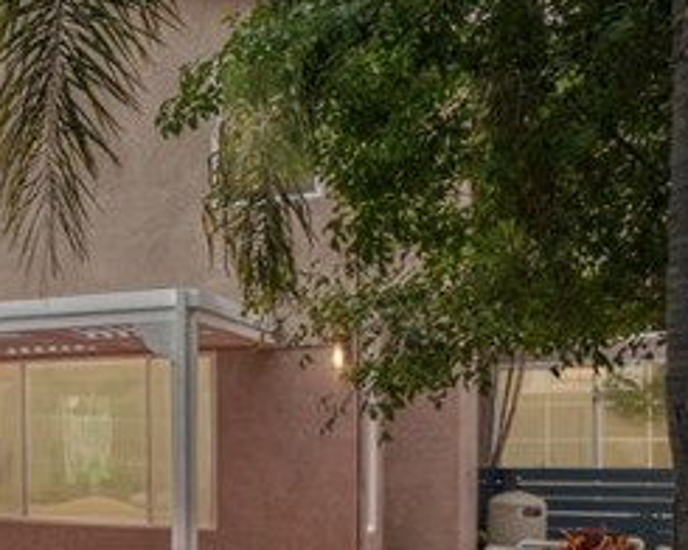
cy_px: 407
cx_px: -373
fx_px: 1120
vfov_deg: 27.3
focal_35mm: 55
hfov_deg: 25.0
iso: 100
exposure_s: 1/13
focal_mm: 14
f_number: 22
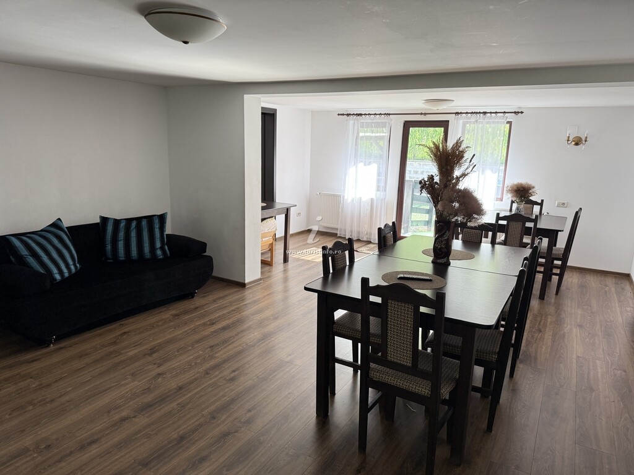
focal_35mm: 24
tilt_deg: -10.7
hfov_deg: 71.6
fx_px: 440
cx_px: 317
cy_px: 238
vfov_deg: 56.8
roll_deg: -0.8
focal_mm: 6.76
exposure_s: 1/121
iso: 200
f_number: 1.78
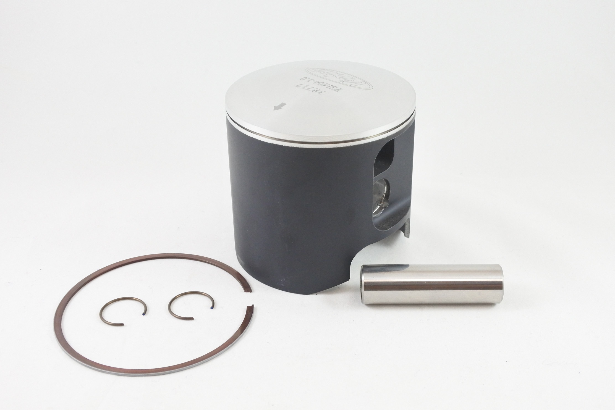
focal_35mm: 40
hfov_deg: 48.5
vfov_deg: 33.4
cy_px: 205
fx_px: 683
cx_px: 308
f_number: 4.2
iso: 640
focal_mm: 15
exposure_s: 1/125
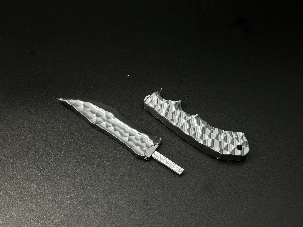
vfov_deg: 30.3
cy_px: 114
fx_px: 420
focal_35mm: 48
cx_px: 152
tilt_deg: -59.9
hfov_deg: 39.7
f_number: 1.78
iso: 64
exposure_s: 1/358
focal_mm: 6.86
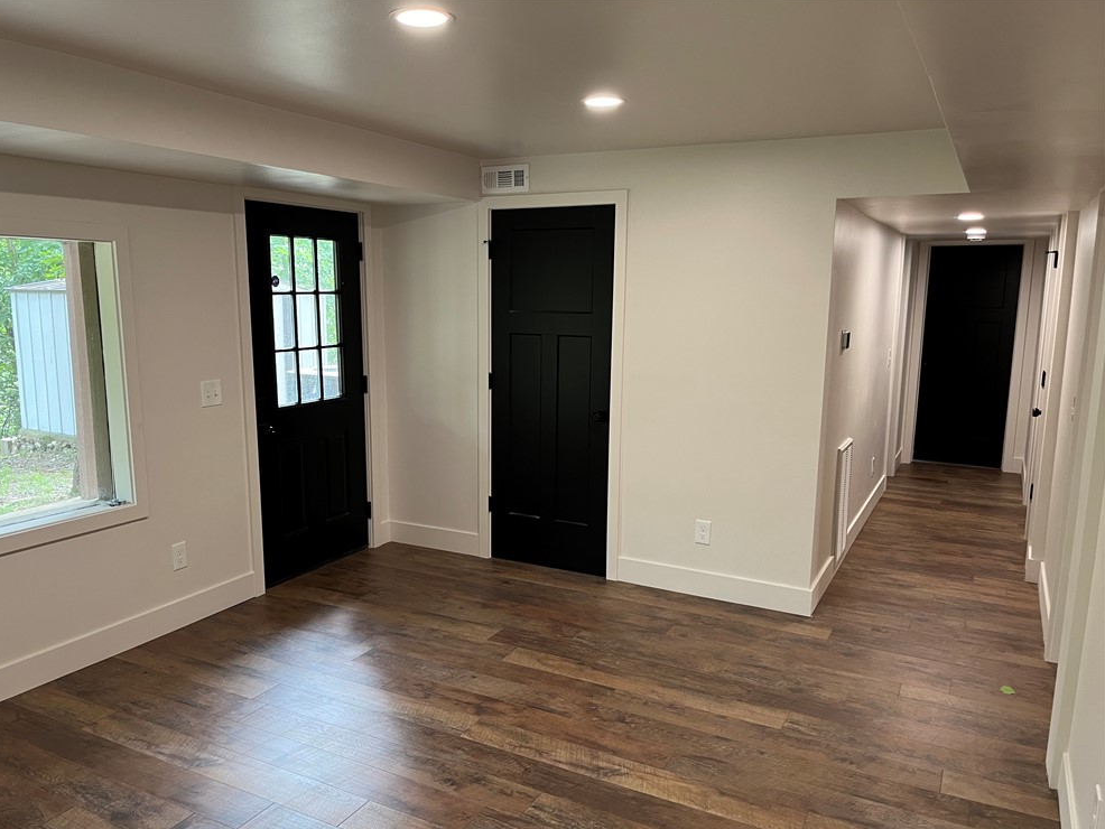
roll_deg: -0.4
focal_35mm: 27
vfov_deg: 51.4
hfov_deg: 65.3
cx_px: 532
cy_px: 426
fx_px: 862
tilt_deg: -9.4
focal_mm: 5.1
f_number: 1.6
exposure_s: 1/60
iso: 100
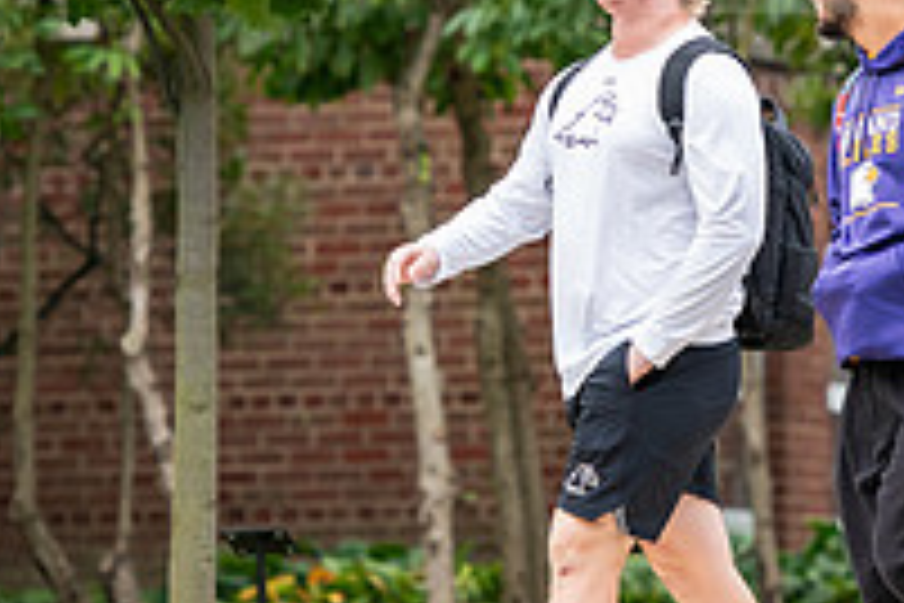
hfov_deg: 4.1
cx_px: 517
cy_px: 182
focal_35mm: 505
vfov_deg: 2.7
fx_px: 12680
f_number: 3.2
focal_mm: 175
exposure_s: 1/320
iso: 320
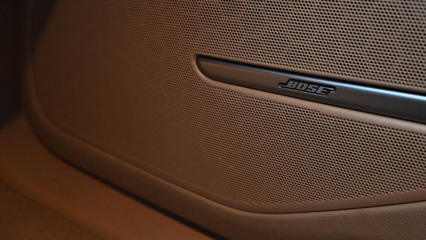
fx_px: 415
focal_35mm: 37
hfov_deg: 53.6
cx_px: 272
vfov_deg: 31.4
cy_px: 50
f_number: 4
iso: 7200
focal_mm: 24.5
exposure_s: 1/60
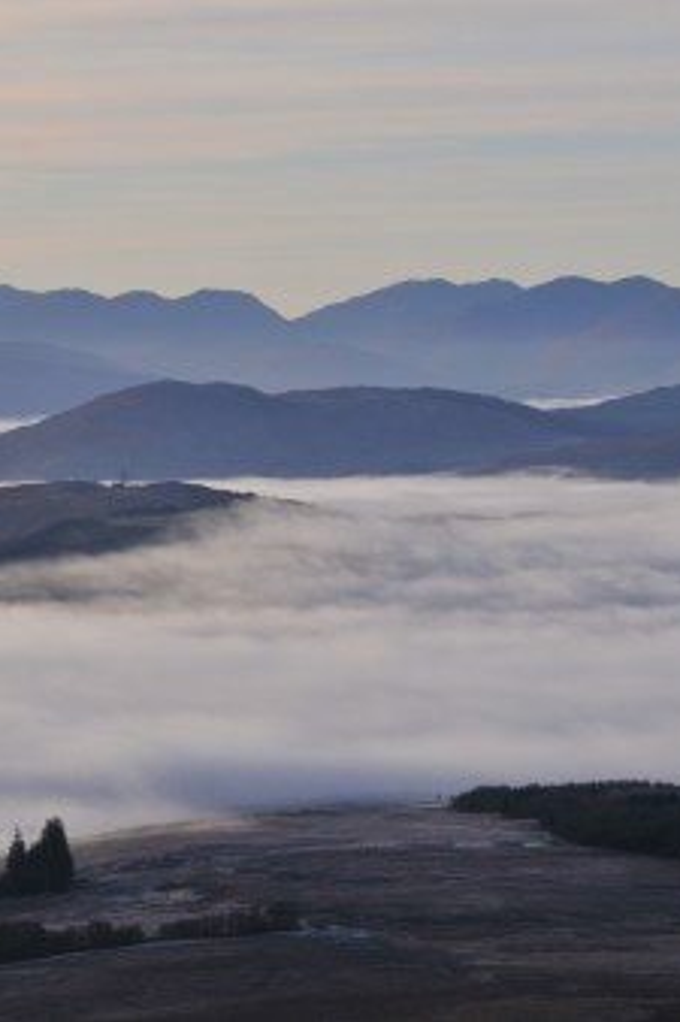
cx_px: 239
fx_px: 6119
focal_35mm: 216
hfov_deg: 6.4
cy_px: 511
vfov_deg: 9.5
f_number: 11
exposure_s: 1/500
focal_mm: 95
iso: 250
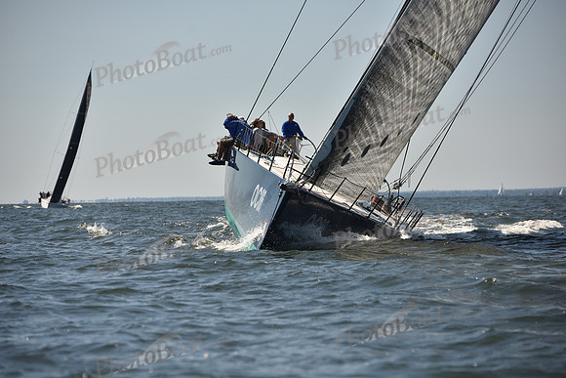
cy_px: 189
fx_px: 2673
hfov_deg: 12.1
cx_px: 283
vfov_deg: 8.1
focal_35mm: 170
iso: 250
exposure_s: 1/1000
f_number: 5
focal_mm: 170
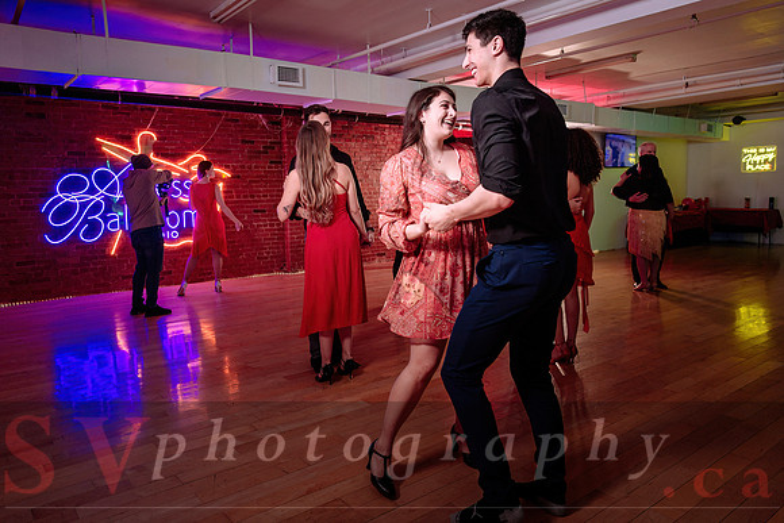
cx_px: 366
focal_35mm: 26
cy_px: 244
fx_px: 557
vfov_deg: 50.3
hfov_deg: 70.2
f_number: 2.8
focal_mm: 24
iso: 640
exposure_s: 1/100
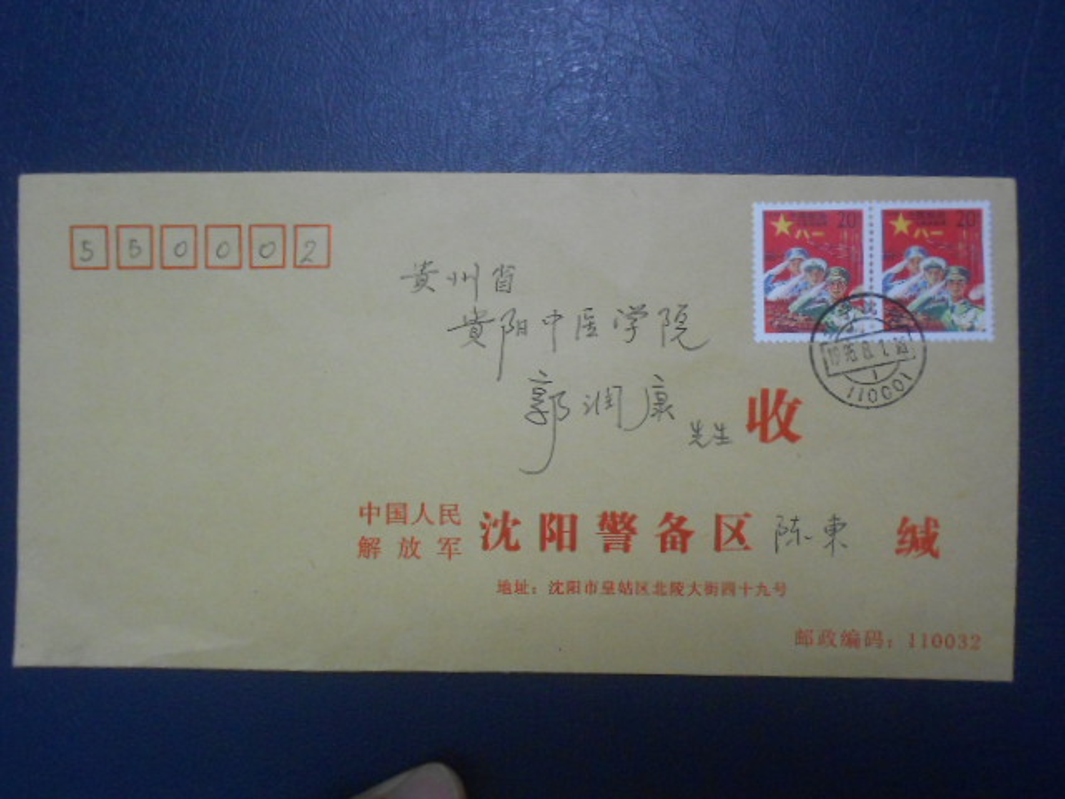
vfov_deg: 48.2
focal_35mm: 29
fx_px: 892
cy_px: 400
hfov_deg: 61.7
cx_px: 532
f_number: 3.4
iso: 320
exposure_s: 1/30
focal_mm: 5.3
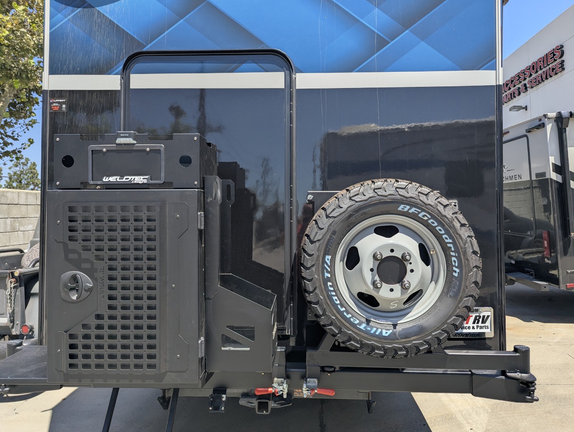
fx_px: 398
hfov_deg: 71.5
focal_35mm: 24
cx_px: 287
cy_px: 216
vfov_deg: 56.9
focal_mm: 6.81
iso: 47
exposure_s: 1/1272
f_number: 1.85
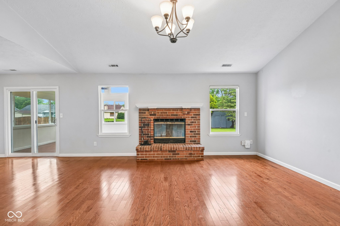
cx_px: 170
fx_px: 151
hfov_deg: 96.7
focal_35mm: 16
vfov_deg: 73.7
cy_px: 113
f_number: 8
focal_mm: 16
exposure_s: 1/10
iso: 400
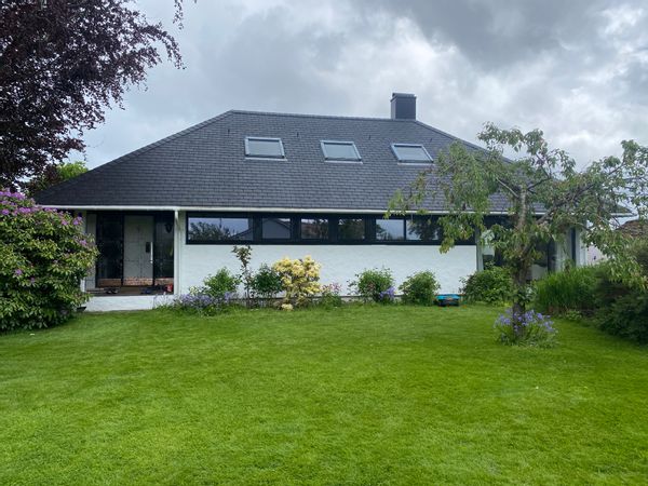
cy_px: 243
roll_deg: +0.0
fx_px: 487
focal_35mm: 26
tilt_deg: +1.2
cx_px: 324
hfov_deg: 67.3
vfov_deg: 53.1
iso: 32
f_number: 1.8
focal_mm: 4.25
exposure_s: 1/2688
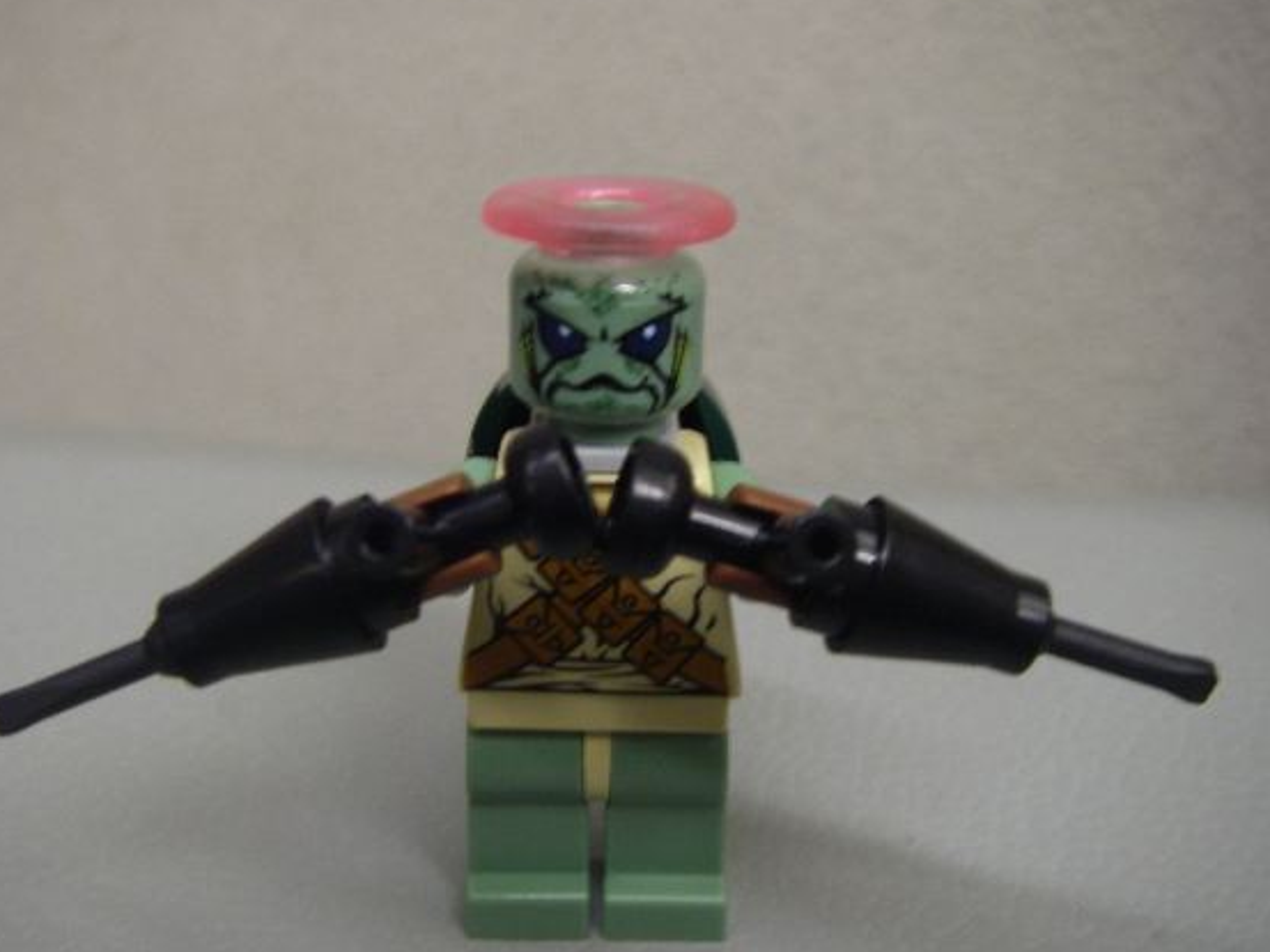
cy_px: 479
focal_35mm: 44
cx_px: 611
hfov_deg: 42.9
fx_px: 1615
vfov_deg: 32.9
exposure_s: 1/6
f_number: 3.3
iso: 160
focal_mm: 6.3
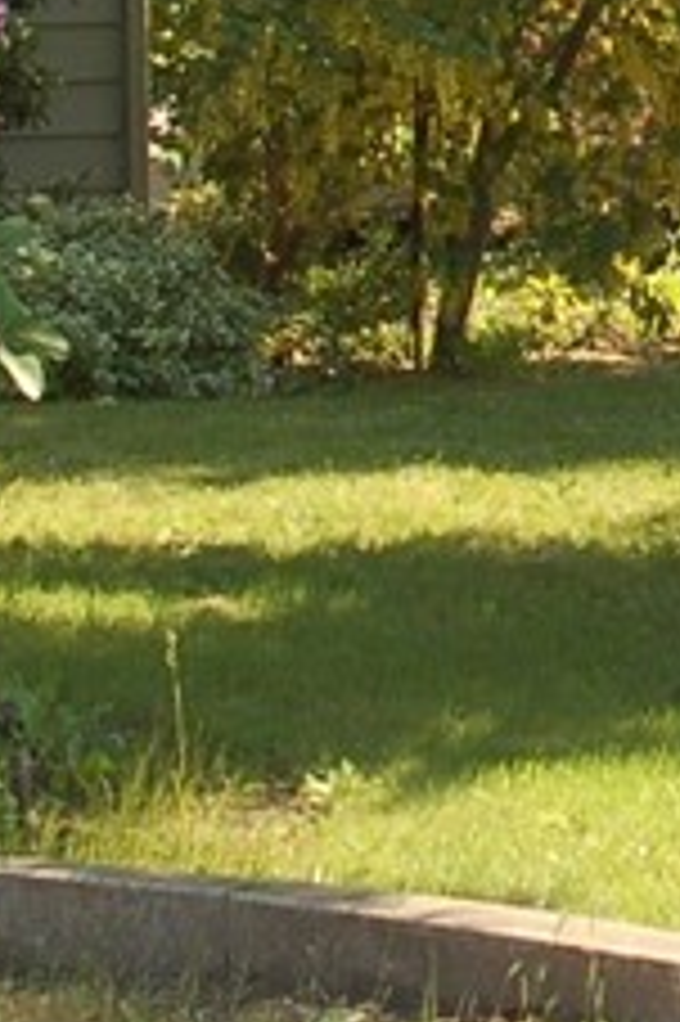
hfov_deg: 6.4
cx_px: 1736
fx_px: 5703
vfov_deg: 10.1
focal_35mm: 201
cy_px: -266
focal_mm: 28
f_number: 7.1
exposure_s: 1/200
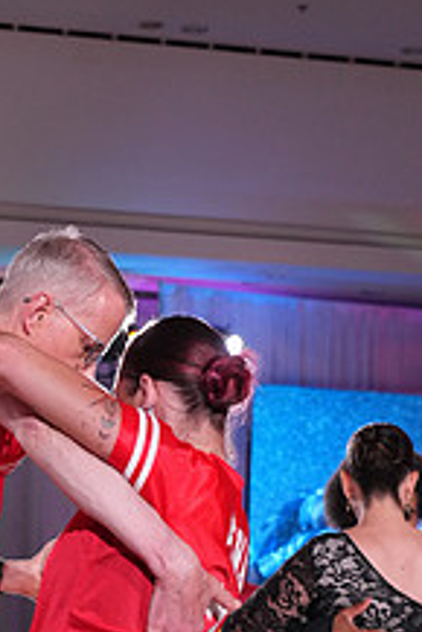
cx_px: -57
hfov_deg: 11.7
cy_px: 737
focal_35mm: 115
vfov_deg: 17.1
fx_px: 2019
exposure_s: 1/500
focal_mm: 43
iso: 2500
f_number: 4
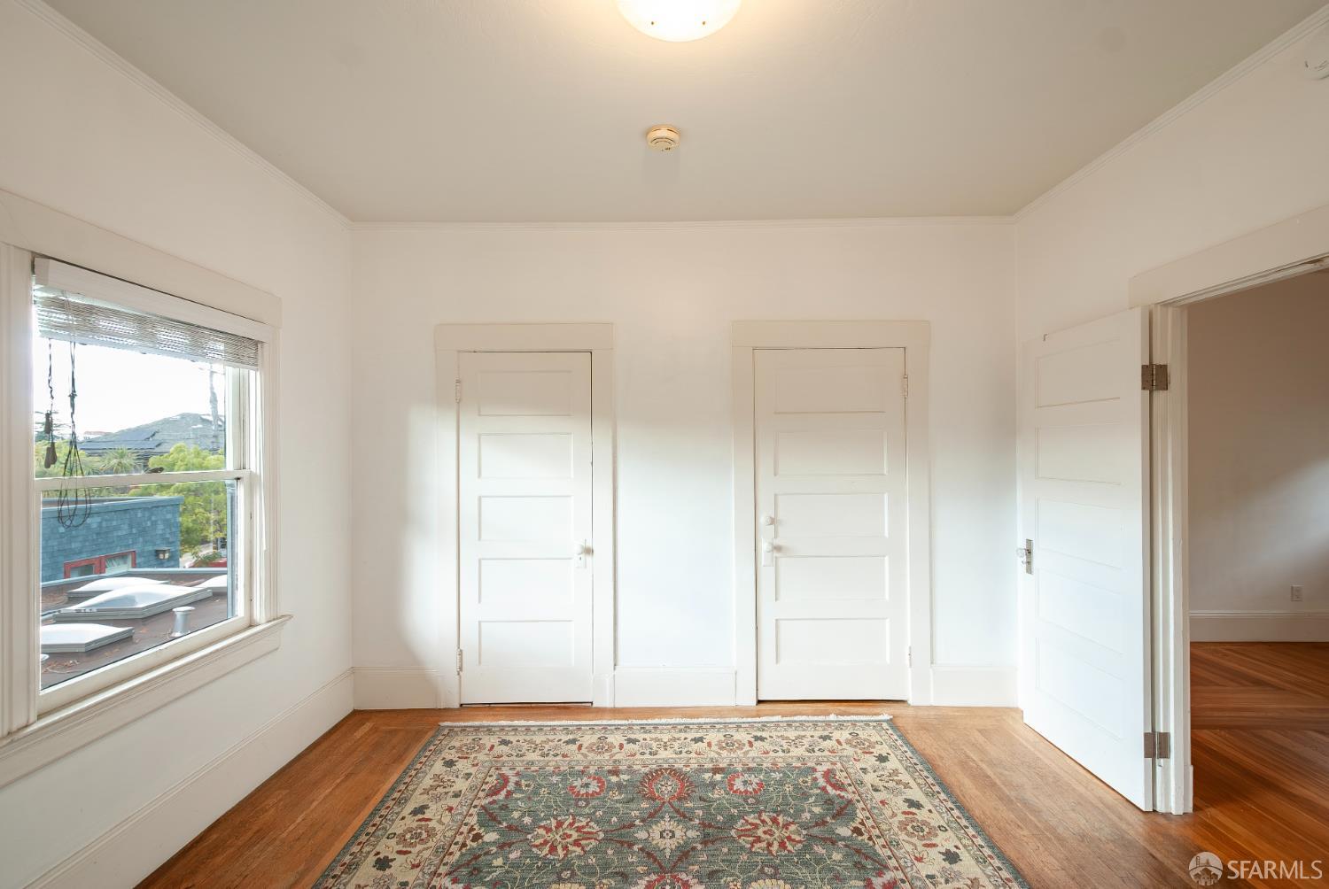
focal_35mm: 15
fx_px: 554
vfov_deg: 77.5
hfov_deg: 100.3
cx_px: 664
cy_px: 444
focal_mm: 10
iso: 400
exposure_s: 1/60
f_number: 5.6
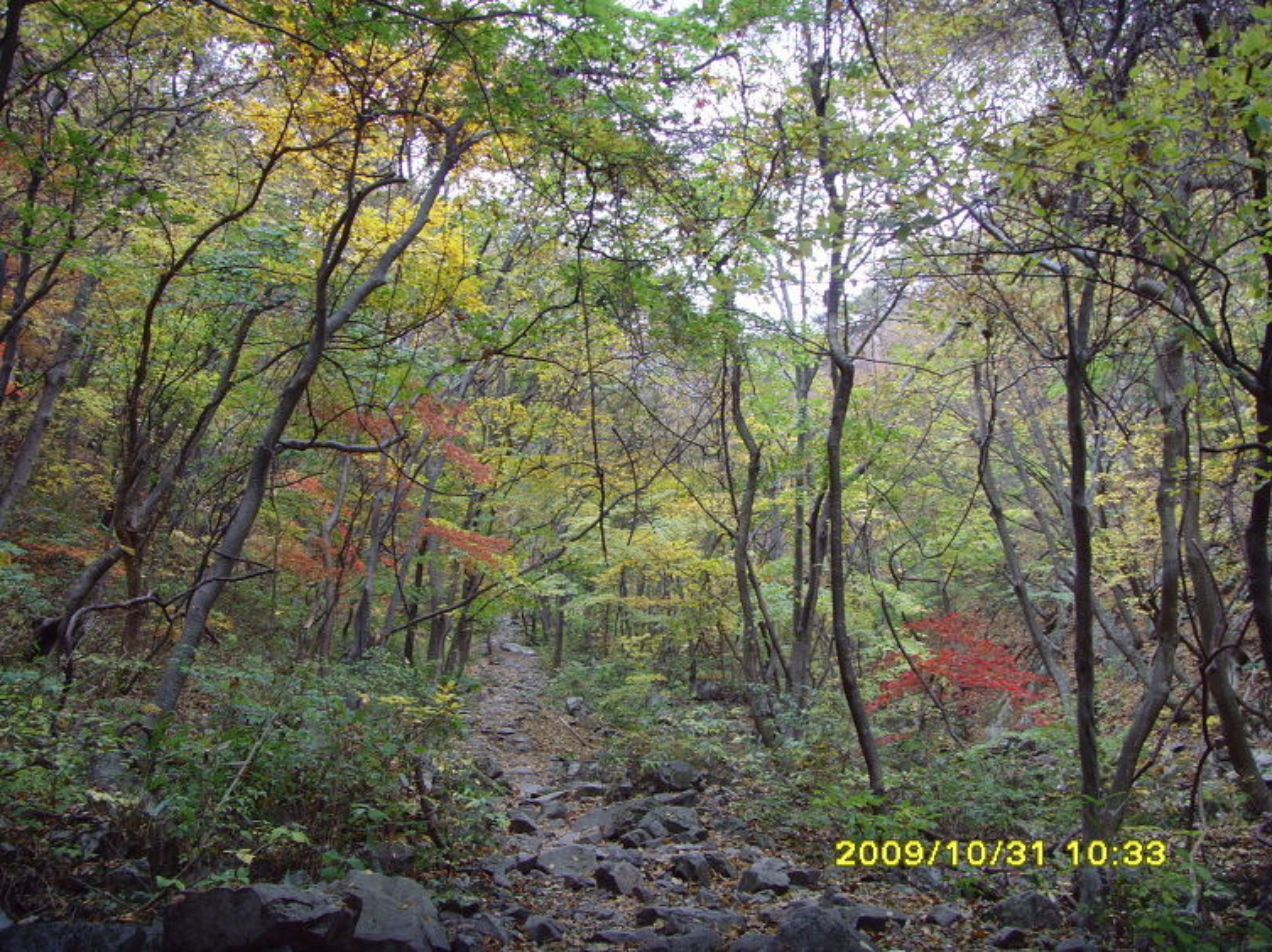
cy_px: 476
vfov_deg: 36.8
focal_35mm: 39
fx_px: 1432
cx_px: 636
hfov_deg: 47.9
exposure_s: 1/60
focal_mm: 6.6
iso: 100
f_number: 3.5
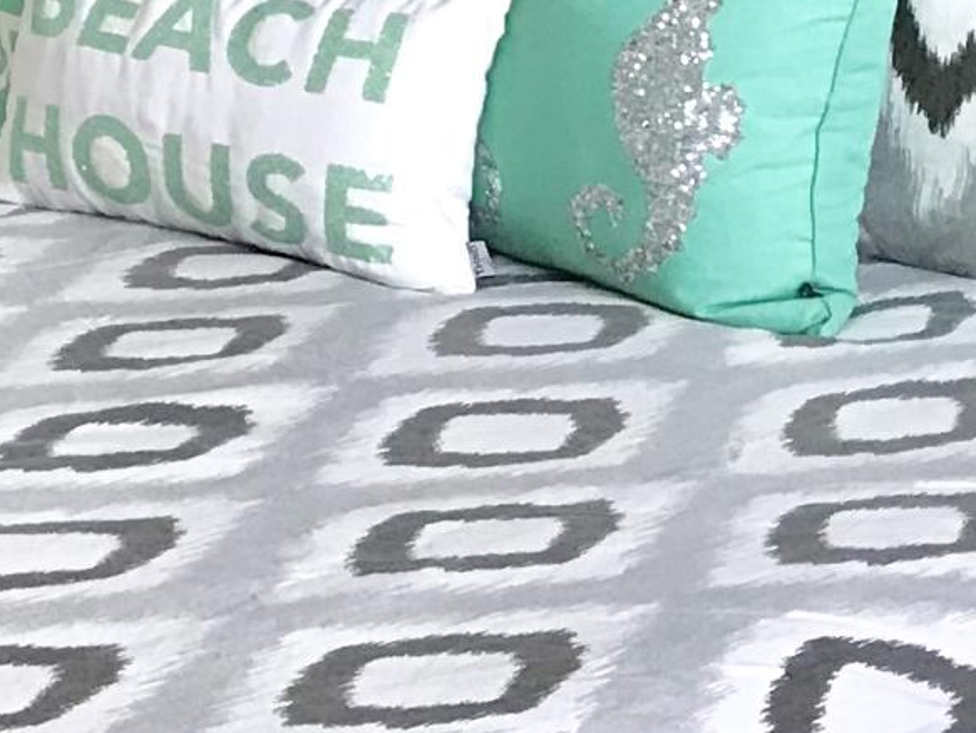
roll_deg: +0.3
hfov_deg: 13.1
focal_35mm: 144
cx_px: -392
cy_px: -127
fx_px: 4063
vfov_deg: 10.2
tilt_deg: -8.3
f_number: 1.8
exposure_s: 1/20
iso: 40
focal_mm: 3.99
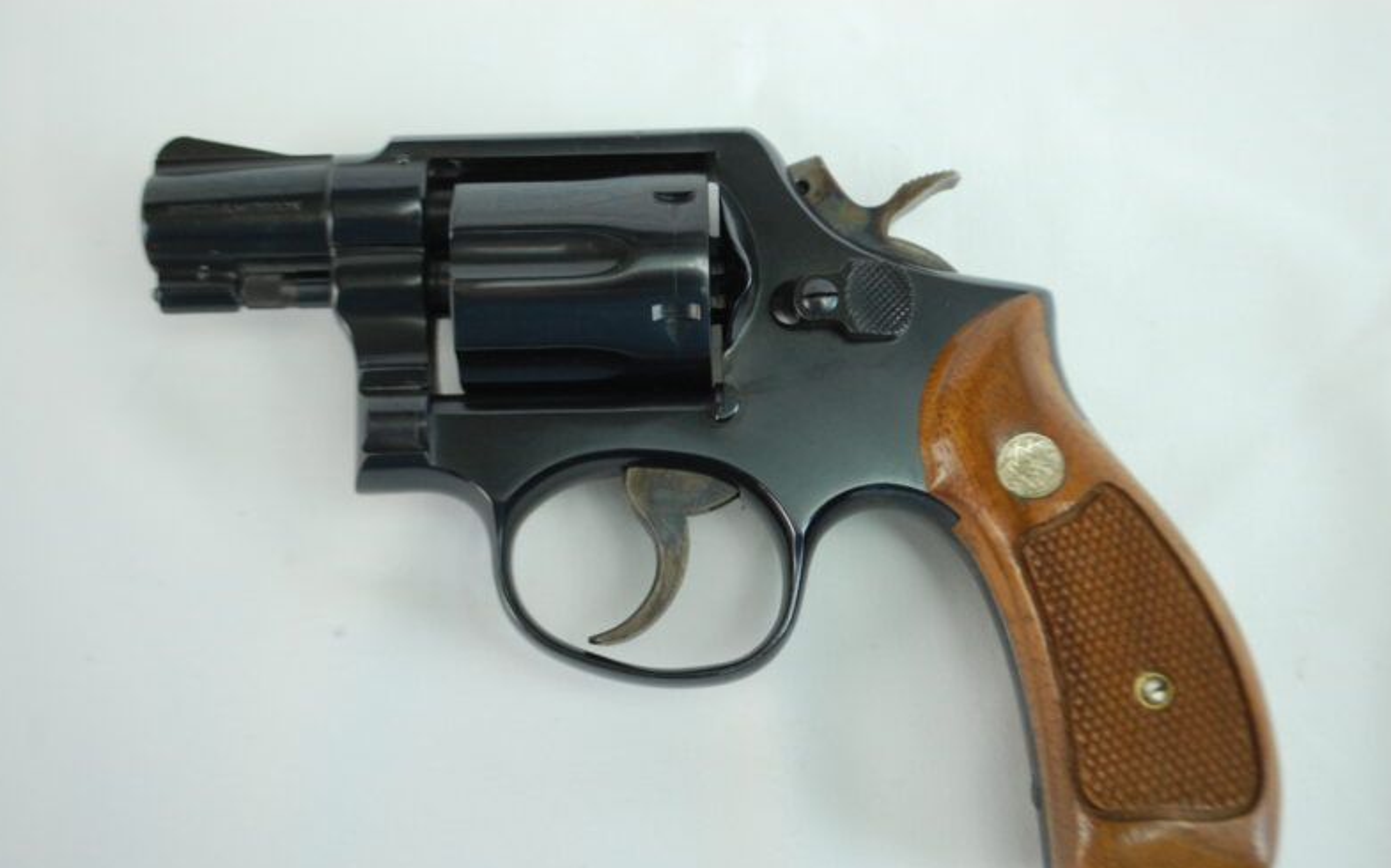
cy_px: 466
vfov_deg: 23.7
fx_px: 2066
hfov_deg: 37.2
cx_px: 696
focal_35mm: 55
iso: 560
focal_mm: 35
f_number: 5.3
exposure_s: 1/30
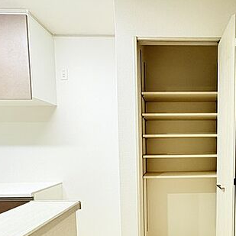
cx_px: 176
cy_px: 158
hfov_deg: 61.6
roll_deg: -0.6
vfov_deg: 63.3
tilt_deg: -1.3
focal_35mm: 24
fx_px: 185
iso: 250
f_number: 2.2
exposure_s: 1/50
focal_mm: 2.22
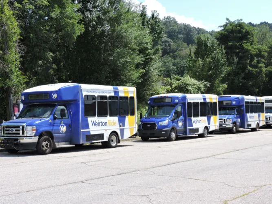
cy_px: 102
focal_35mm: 55
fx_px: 432
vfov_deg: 26.6
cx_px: 136
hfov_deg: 34.9
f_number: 3.7
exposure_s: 1/640
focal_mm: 9.8
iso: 100
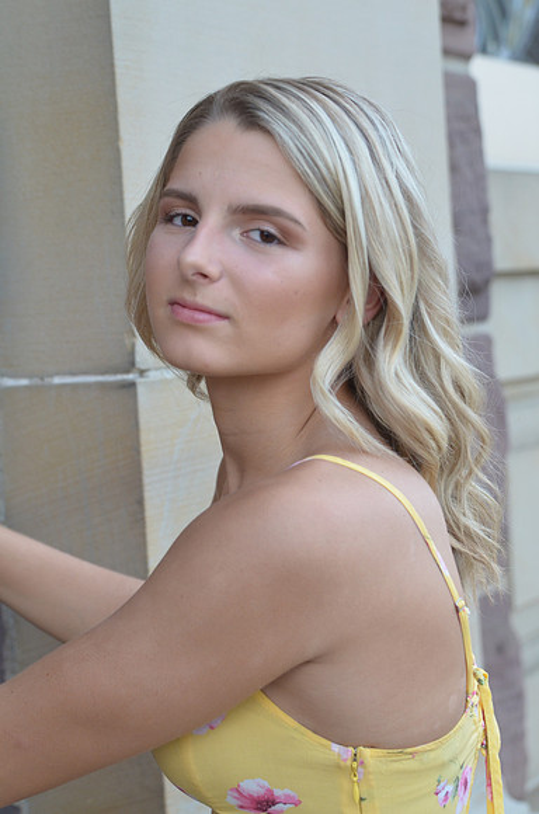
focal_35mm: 98
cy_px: 407
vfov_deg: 21.0
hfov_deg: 14.0
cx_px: 270
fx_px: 2200
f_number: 5
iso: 800
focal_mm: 65
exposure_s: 1/400
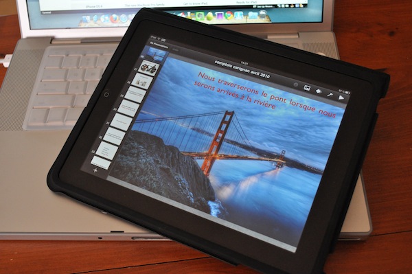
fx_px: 480
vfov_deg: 31.8
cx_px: 206
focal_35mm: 42
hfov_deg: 46.4
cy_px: 137
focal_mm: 28
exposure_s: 1/80
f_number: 4.5
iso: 1600
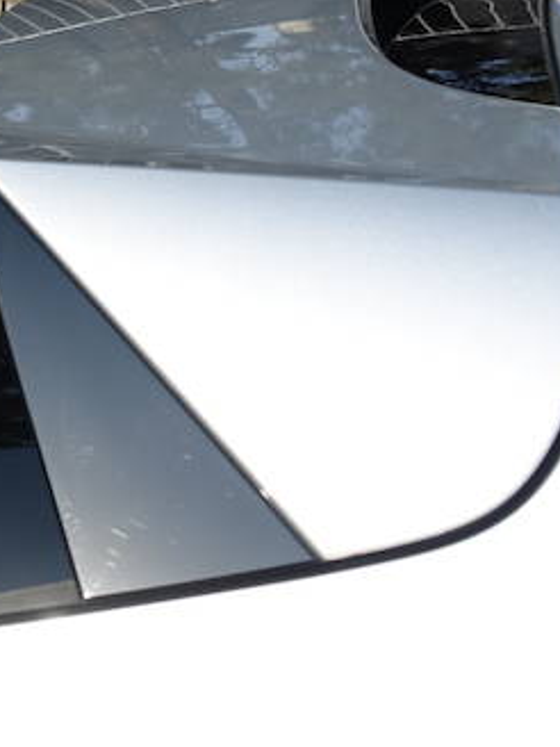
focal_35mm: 68
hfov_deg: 20.0
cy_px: 258
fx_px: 1467
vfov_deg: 28.4
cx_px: -143
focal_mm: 10.81
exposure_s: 1/60
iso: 125
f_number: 5
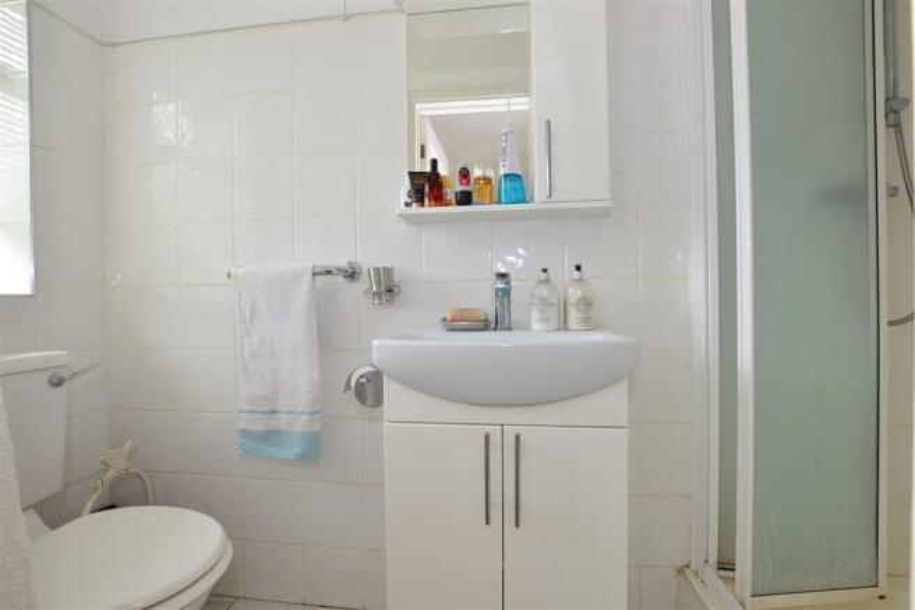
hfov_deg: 100.4
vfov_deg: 77.3
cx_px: 458
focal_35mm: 15
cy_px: 305
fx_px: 381
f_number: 11
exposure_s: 1/10
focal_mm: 10
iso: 400
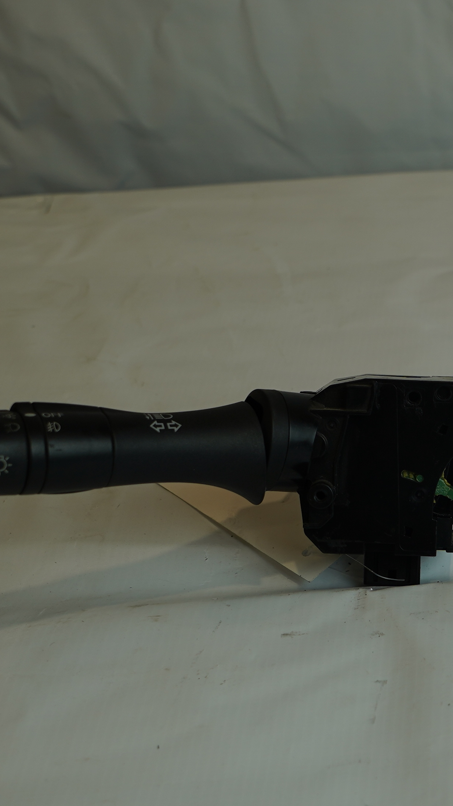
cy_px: 429
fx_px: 1324
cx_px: 517
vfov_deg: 33.8
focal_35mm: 62
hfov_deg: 18.6
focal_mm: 22
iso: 125
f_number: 4
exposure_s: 1/160
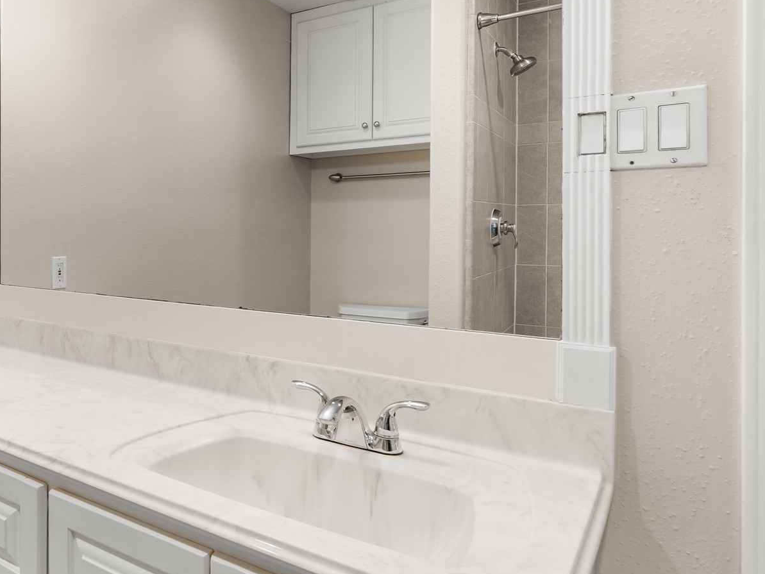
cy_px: 232
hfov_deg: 55.5
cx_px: 85
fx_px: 619
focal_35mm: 28
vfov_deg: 49.5
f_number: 9
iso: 200
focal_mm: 16
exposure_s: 1/3
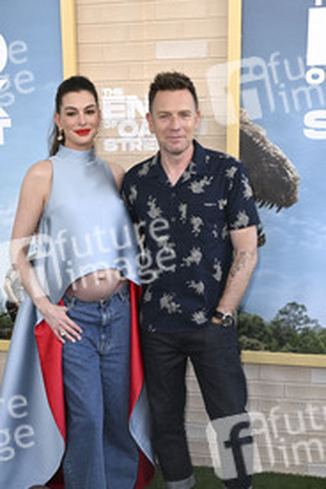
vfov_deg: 35.7
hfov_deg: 24.6
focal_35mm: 55
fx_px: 747
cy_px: 349
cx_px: 136
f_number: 6.3
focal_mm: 38
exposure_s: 1/250
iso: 640
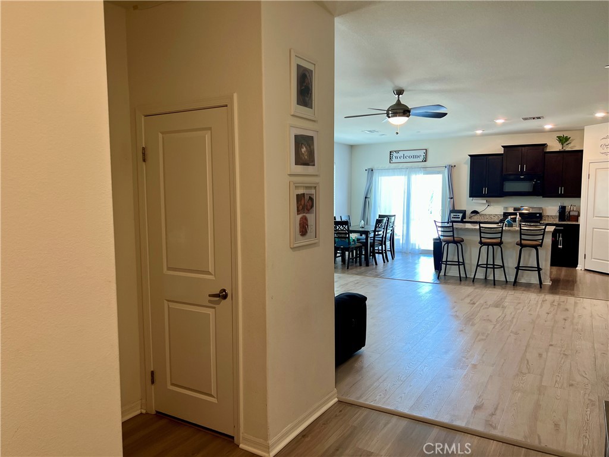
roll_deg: +0.2
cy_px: 228
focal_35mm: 26
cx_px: 304
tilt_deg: -5.4
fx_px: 457
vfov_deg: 53.1
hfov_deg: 67.3
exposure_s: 1/120
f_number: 1.5
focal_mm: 5.7
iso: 125
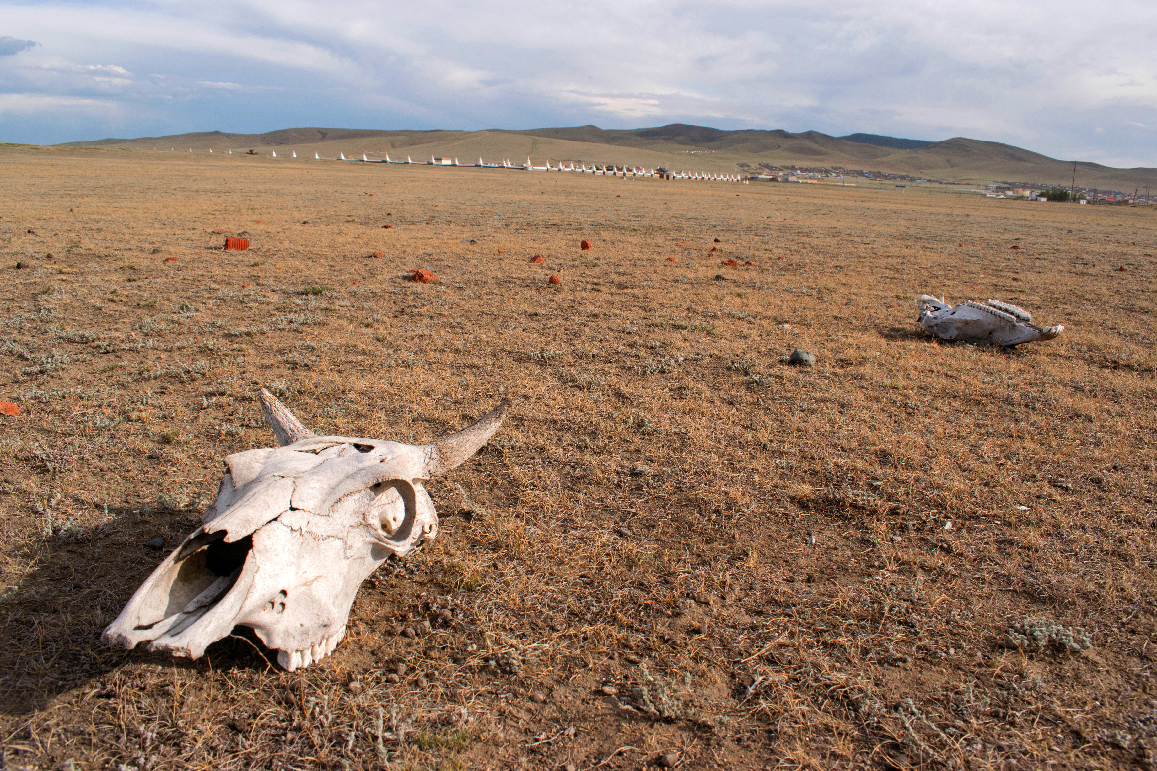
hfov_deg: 61.9
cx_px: 578
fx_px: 964
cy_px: 386
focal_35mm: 30
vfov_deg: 43.6
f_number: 11
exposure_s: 1/500
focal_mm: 20
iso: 320
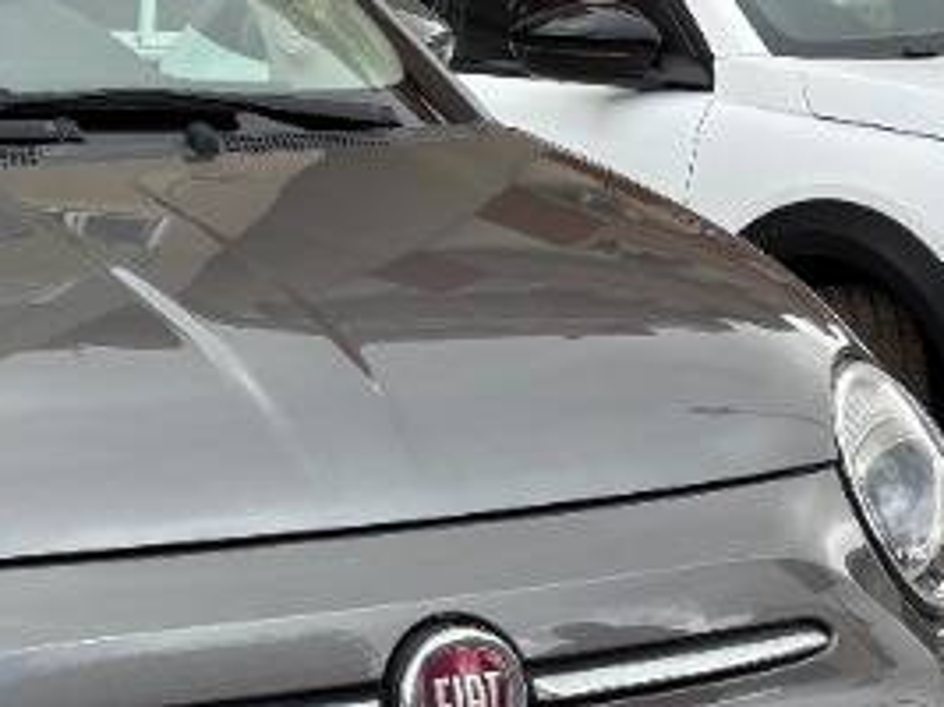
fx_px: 2835
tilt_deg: -11.2
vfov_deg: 14.2
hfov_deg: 18.1
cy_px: 509
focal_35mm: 104
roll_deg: -1.6
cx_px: -129
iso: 50
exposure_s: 1/662
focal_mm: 5.96
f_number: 1.6
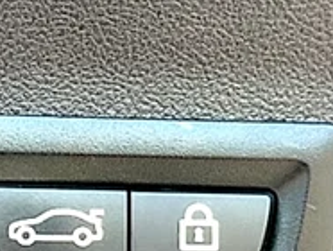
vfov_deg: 13.4
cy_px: 248
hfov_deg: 18.0
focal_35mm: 109
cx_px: 107
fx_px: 1050
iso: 80
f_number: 1.78
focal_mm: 6.86
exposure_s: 1/393
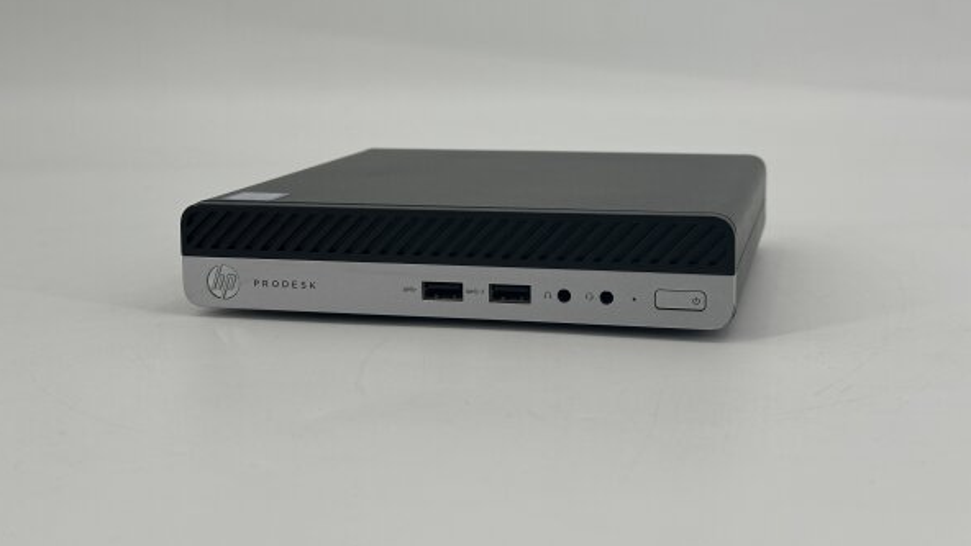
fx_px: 1365
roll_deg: +0.5
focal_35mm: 53
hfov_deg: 39.2
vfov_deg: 22.6
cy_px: 200
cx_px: 482
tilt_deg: -6.9
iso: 64
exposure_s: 1/651
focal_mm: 6.86
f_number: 1.78
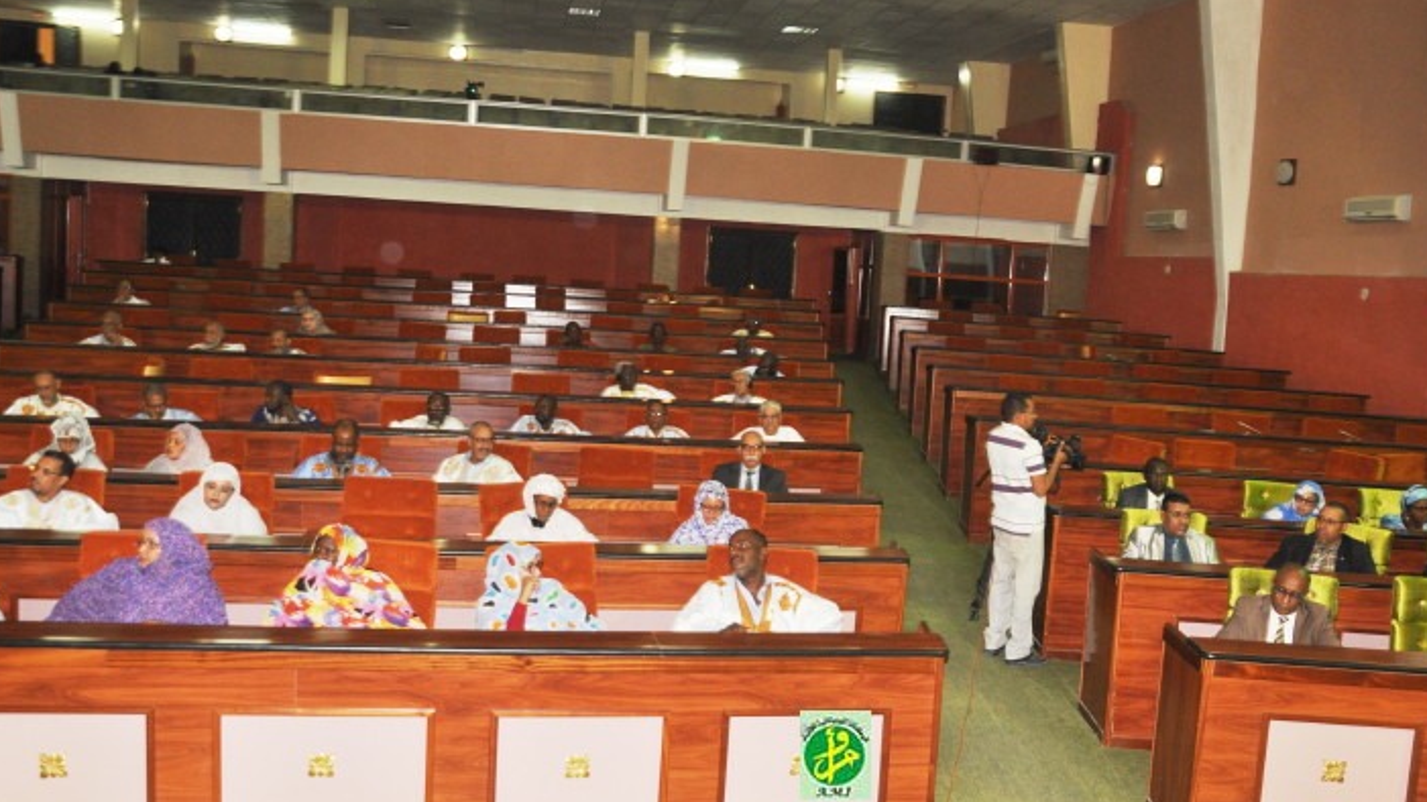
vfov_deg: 31.5
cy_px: 406
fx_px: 1422
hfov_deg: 53.3
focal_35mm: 38
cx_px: 739
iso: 400
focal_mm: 21
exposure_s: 1/60
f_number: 5.6
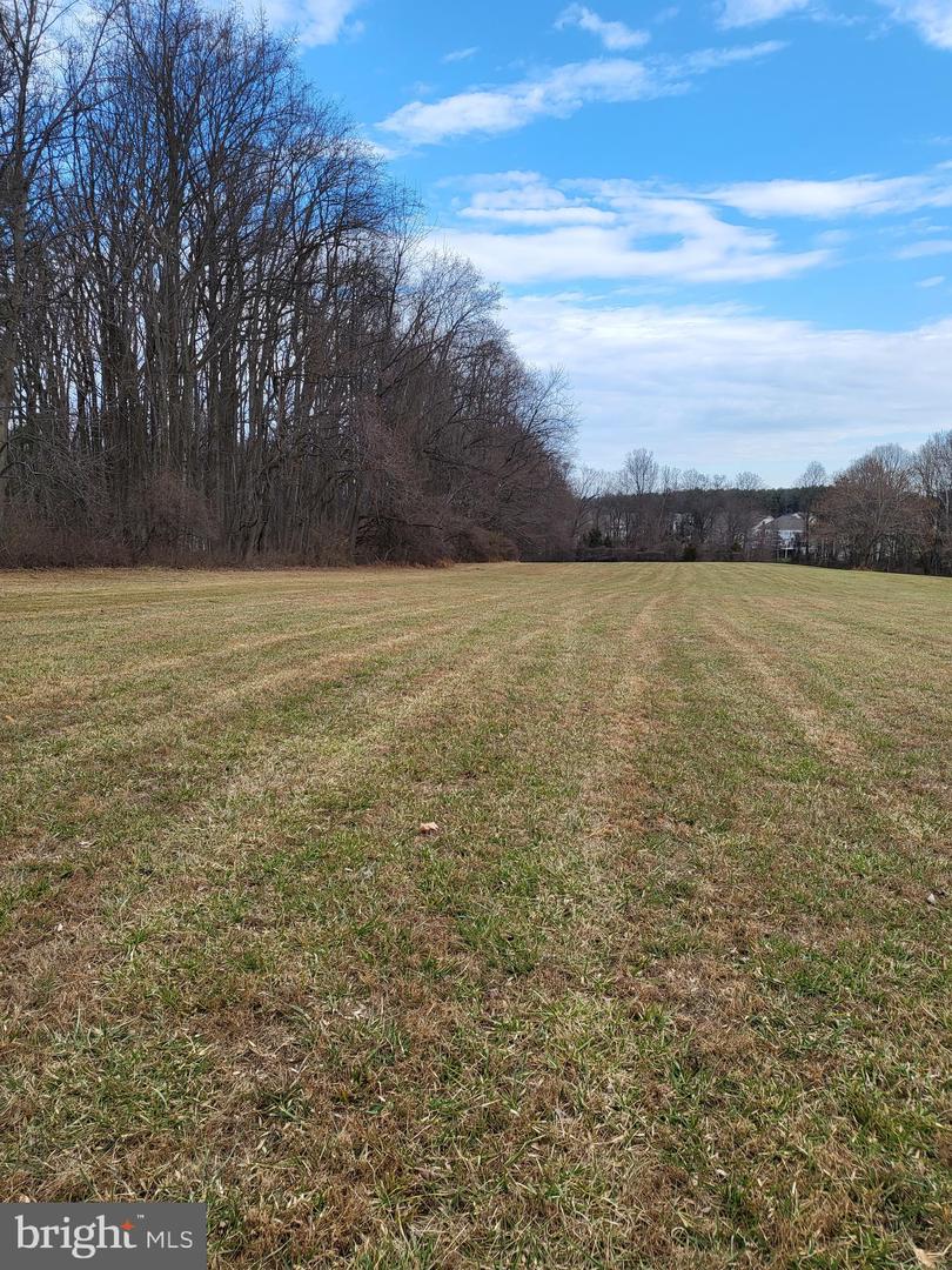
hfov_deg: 53.1
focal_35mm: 26
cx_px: 476
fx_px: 953
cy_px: 635
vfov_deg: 67.3
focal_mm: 4.25
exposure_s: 1/1258
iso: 50
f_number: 1.8
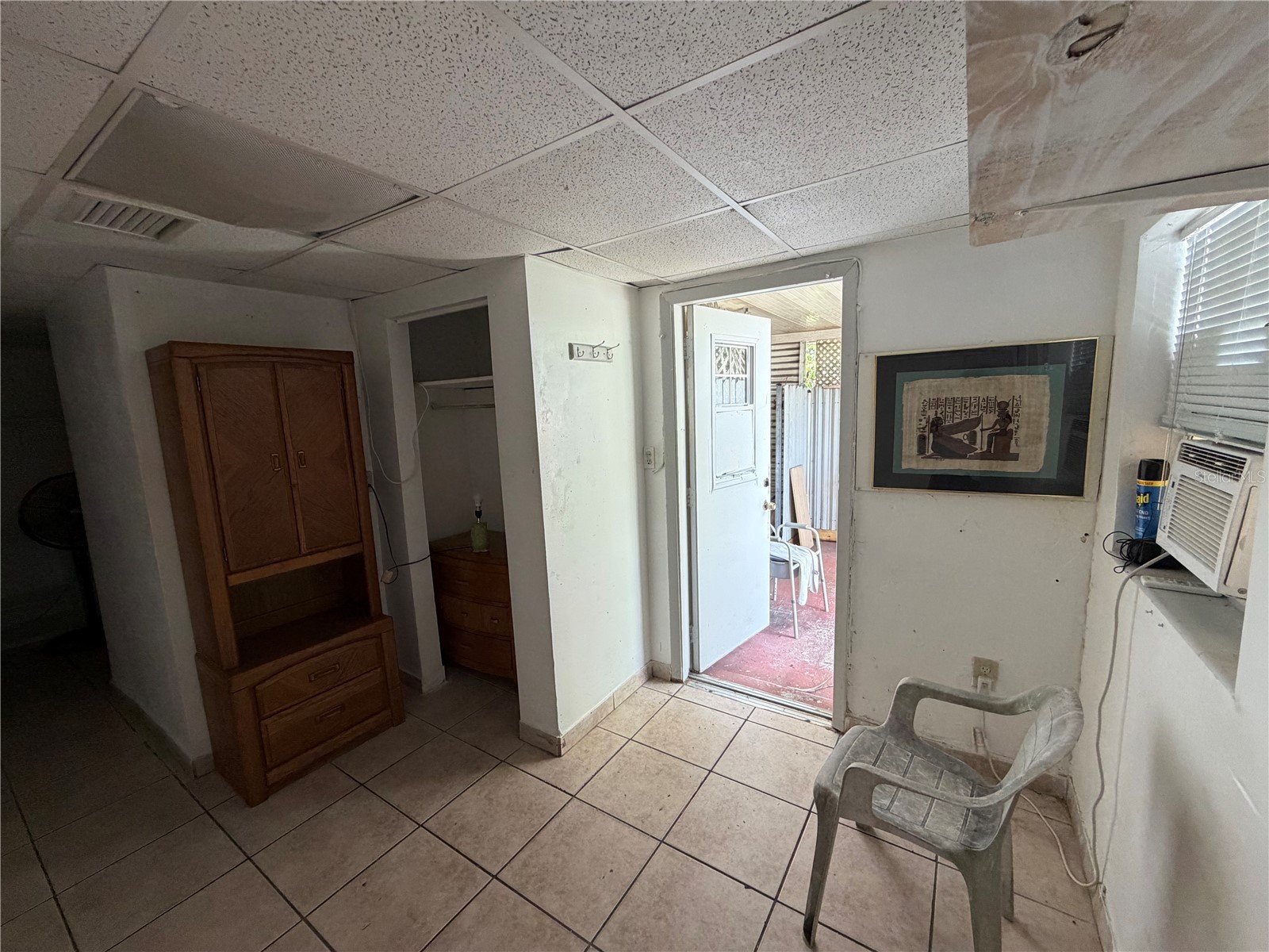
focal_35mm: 14
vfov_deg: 85.7
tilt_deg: -7.6
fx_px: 513
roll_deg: +2.5
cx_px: 634
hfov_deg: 102.1
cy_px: 476
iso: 320
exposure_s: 1/96
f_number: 2.2
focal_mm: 2.22
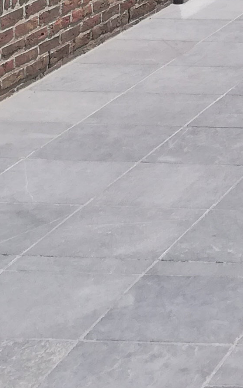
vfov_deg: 13.5
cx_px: 719
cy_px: -270
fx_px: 1504
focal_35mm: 142
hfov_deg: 8.0
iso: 50
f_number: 2.2
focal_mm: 3.81
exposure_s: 1/1330
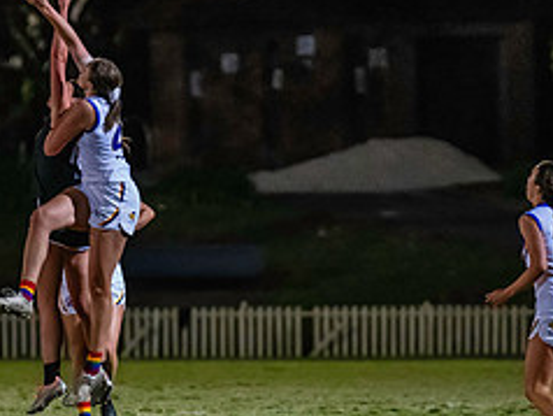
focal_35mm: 609
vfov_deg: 2.4
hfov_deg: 3.3
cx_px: 139
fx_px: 9739
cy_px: 256
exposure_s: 1/1000
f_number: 2.8
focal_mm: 210
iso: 10000
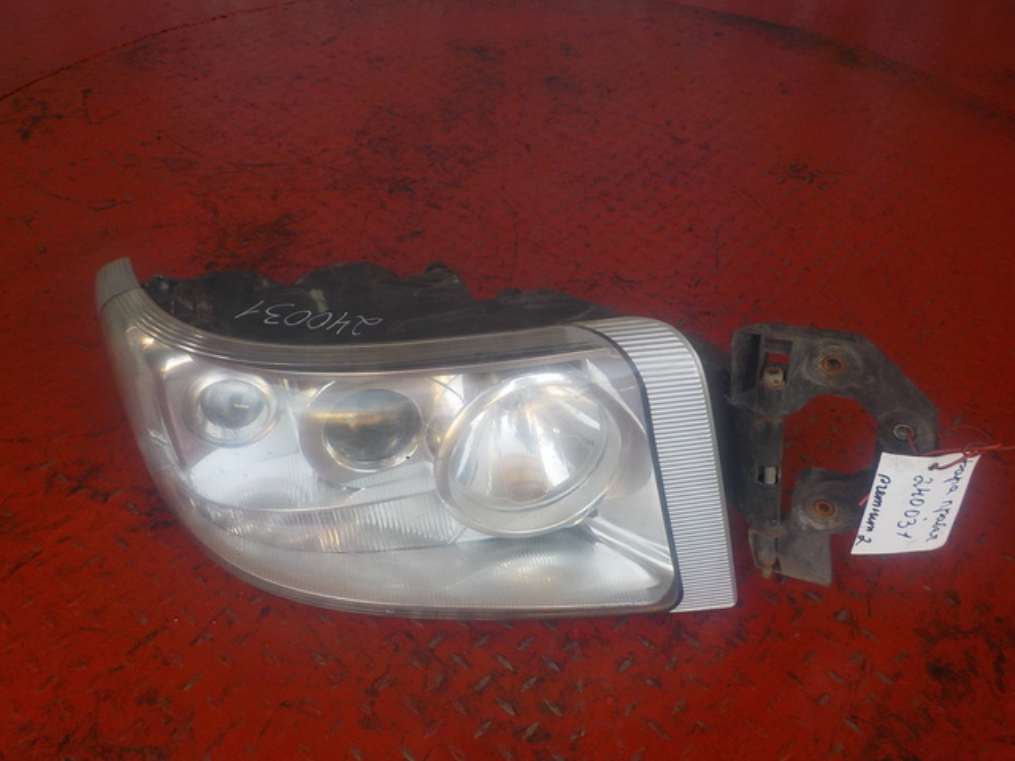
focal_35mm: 30
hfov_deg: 60.0
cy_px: 380
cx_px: 508
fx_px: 880
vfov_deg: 46.8
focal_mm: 4.1
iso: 125
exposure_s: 1/60
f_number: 3.3
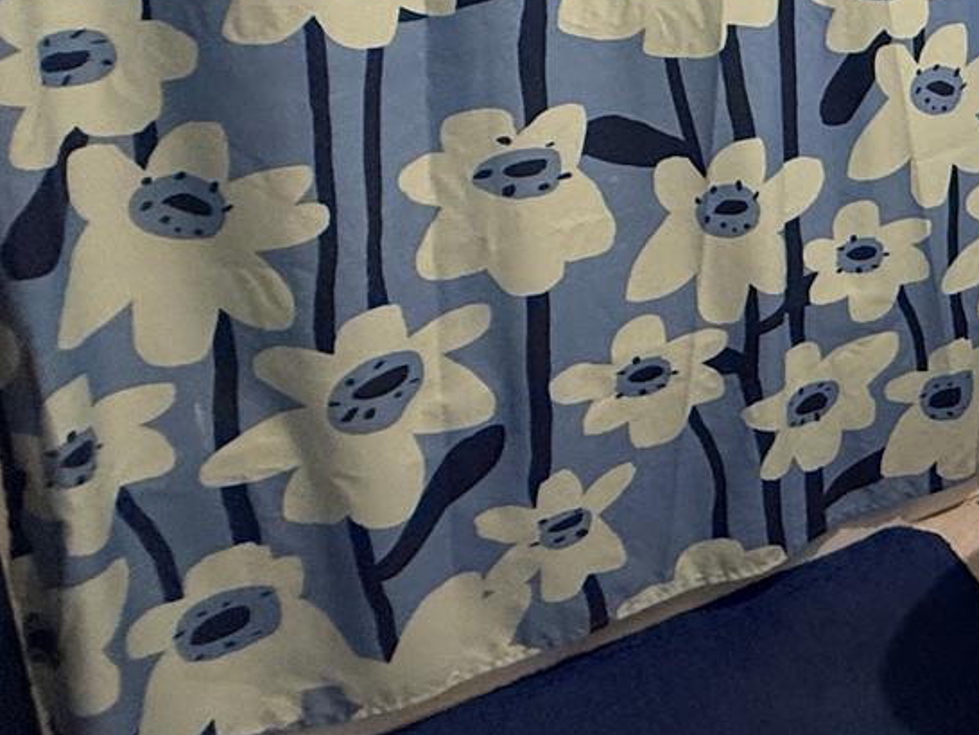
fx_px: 1160
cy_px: -38
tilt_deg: -11.8
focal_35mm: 41
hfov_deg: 33.7
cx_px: 1262
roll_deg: -1.1
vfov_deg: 31.8
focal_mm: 2.22
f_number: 2.2
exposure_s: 1/60
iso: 400
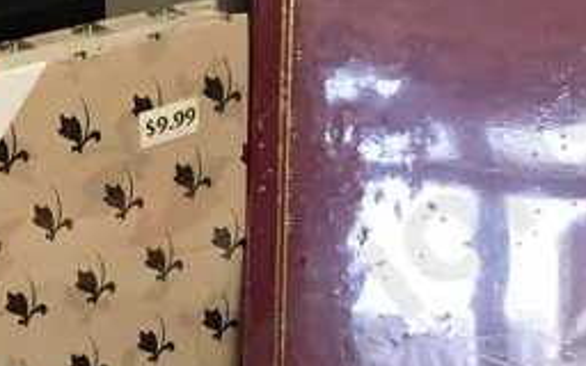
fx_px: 1964
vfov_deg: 10.3
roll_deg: -0.6
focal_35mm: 123
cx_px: 46
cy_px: 538
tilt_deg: -32.9
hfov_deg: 16.7
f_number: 2.2
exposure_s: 1/33
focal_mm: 4.15
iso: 40
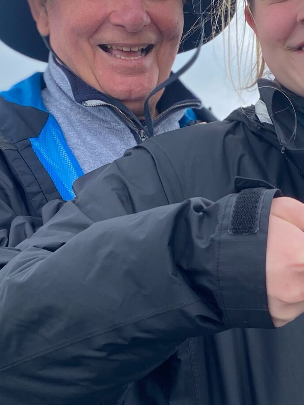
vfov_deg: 26.1
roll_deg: -1.3
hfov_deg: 19.8
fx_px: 855
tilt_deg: -5.5
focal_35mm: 73
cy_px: 335
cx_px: 276
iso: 32
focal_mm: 4.25
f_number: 1.8
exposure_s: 1/762
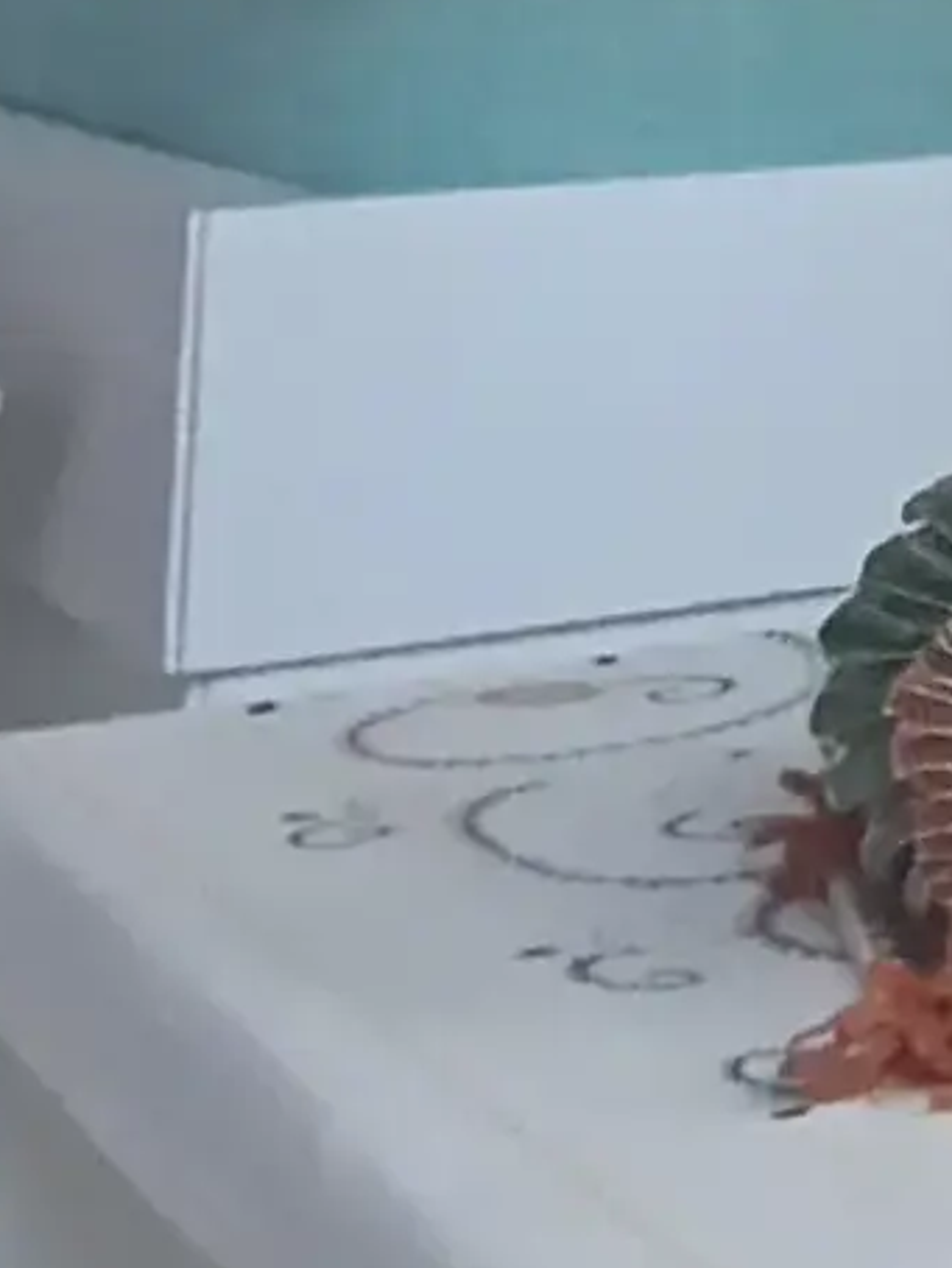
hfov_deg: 10.4
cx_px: 2574
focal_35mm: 115
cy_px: -645
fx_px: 4213
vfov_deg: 15.7
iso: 400
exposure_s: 1/40
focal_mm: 1.65
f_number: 2.2
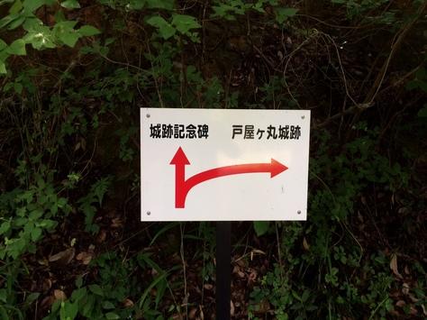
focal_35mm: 30
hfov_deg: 60.0
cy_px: 160
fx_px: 370
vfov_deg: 46.8
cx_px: 214
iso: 40
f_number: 2.2
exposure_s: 1/40
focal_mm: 4.12
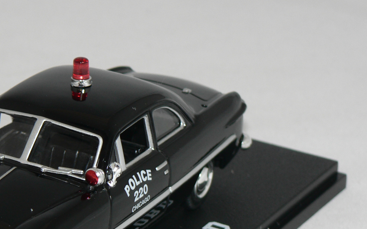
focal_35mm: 211
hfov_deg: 9.9
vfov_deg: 6.2
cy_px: 208
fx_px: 2110
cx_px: 69
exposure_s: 1/60
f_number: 3.2
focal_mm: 18.2
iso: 80
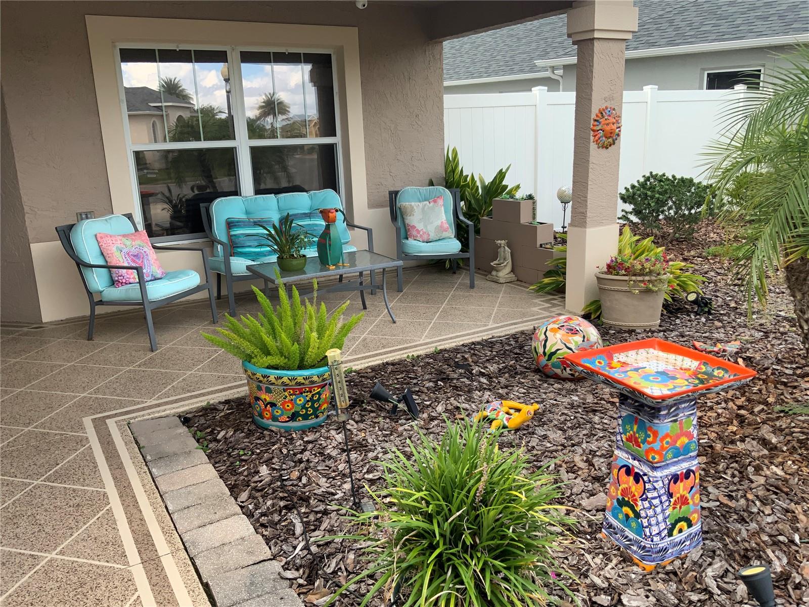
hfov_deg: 61.7
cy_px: 304
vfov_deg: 48.2
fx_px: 678
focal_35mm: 29
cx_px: 404
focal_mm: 3
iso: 16
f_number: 1.8
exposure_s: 1/432
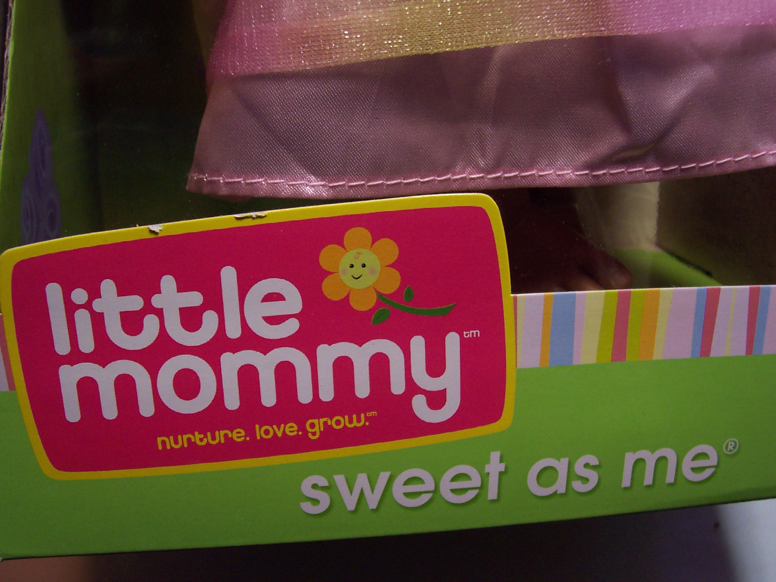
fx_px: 829
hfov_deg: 50.1
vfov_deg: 38.7
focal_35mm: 37
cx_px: 388
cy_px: 291
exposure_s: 1/30
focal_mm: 5.6
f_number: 2.8
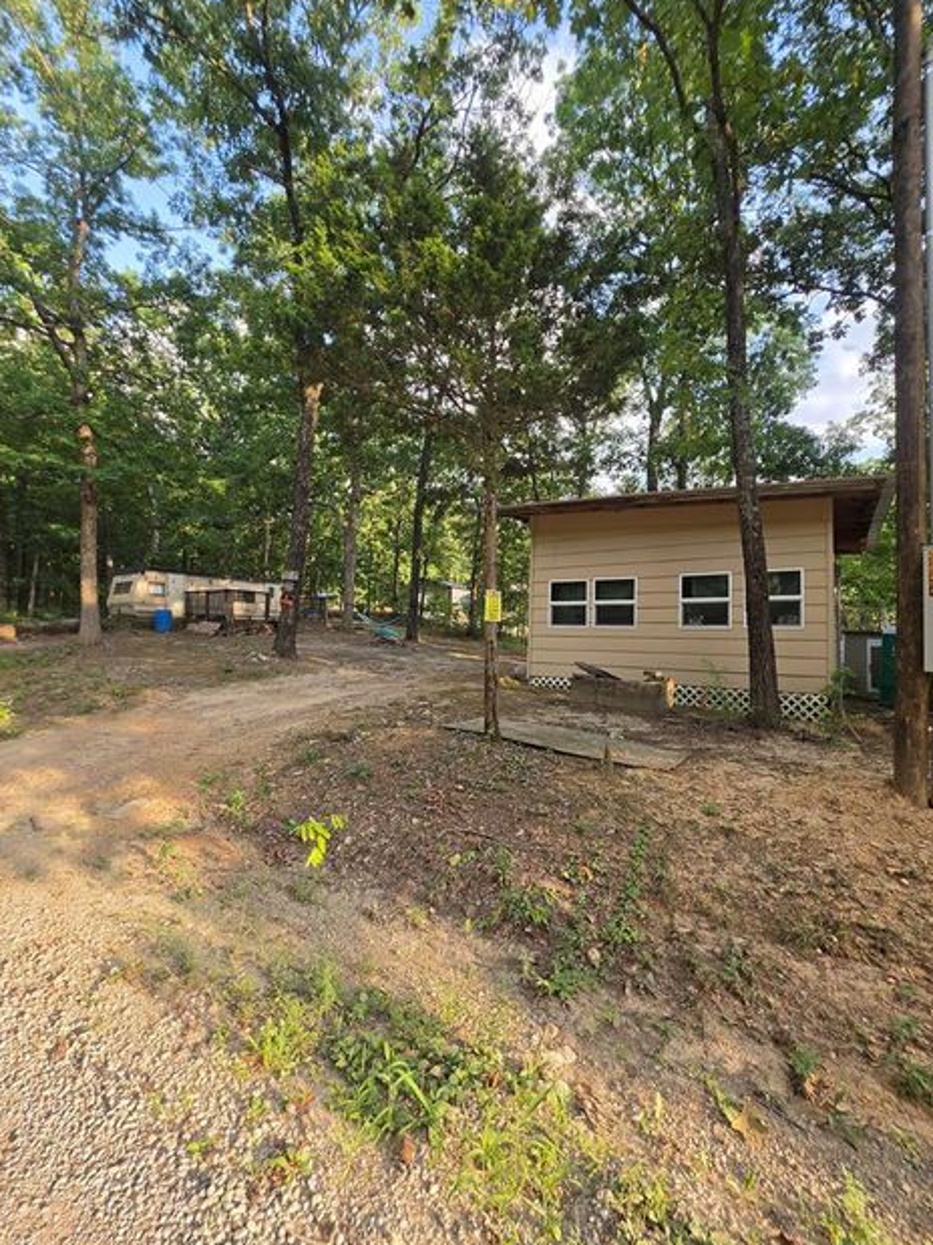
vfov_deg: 102.1
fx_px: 503
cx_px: 487
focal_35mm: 14
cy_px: 608
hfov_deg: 85.6
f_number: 1.9
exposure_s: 1/120
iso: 16
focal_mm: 2.2
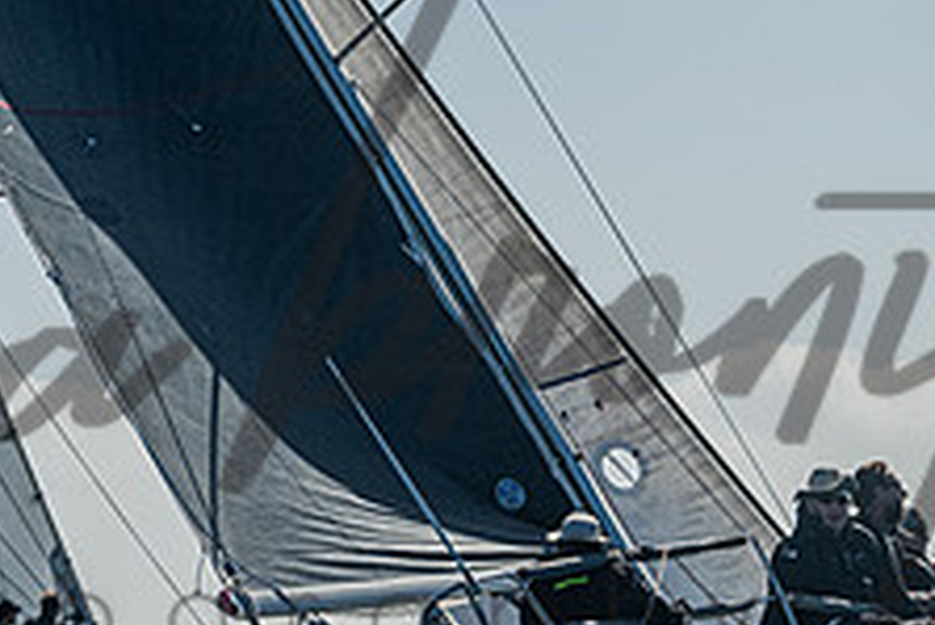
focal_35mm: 350
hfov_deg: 5.9
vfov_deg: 3.9
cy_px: 360
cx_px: 650
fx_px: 9096
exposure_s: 1/6400
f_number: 6.3
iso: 400
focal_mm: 100
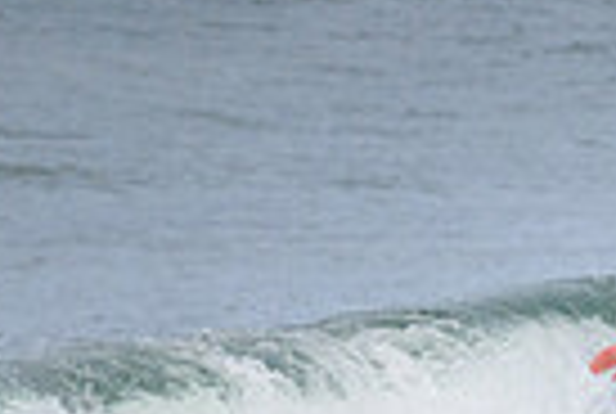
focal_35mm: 3382
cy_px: 731
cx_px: 949
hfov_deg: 0.6
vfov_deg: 0.4
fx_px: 57996
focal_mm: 800
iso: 900
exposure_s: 1/2000
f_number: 11
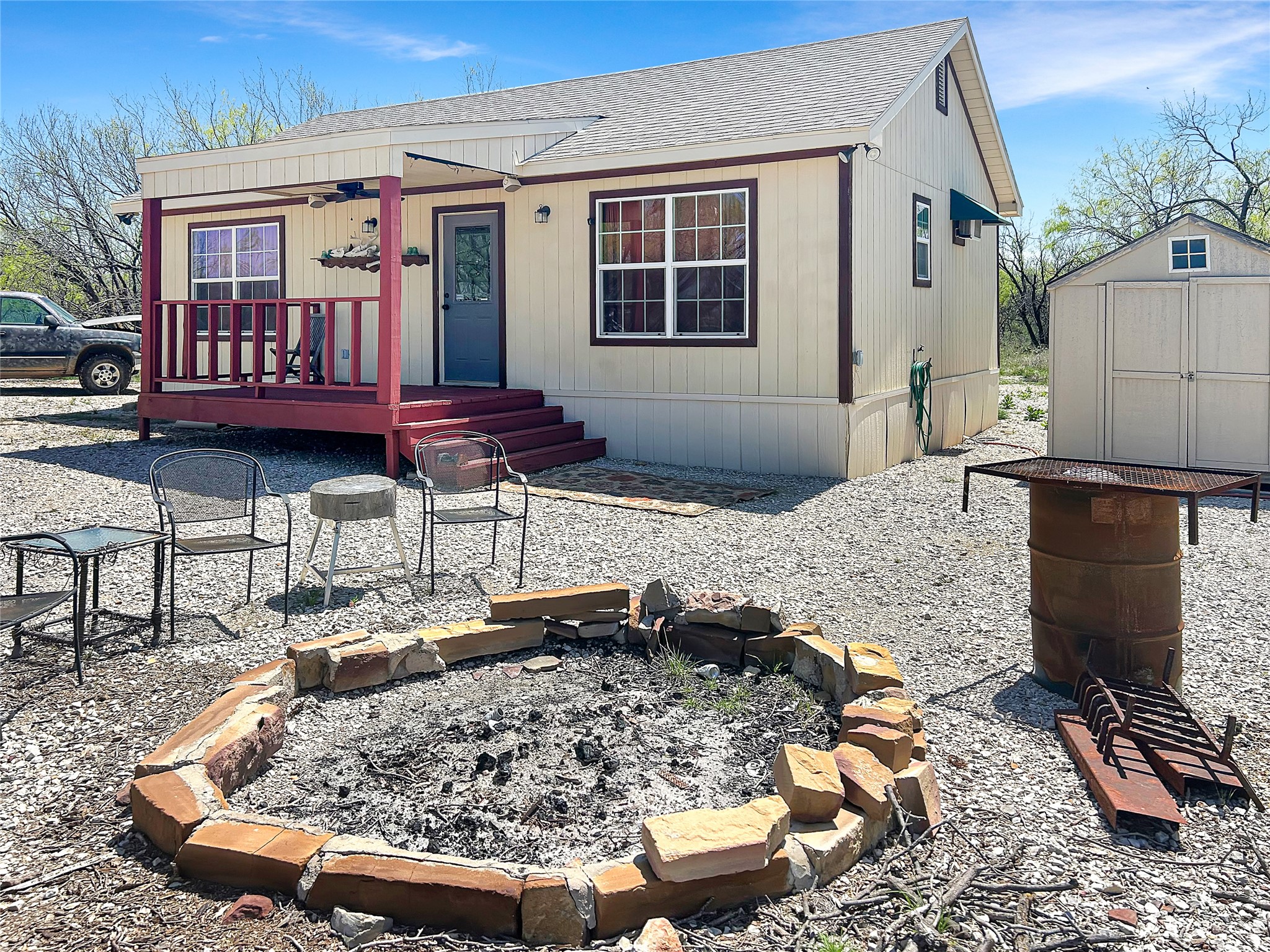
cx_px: 635
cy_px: 476
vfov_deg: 53.1
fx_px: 954
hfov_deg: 67.3
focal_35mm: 26
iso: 50
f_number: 1.5
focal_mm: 5.7
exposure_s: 1/4274
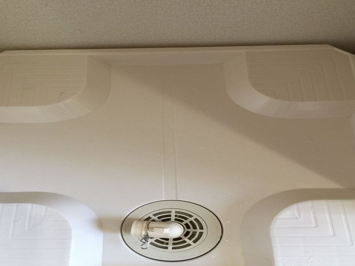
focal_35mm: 31
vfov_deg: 45.4
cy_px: 140
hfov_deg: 58.3
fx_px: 318
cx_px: 170
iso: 32
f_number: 2.2
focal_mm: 4.15
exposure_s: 1/33
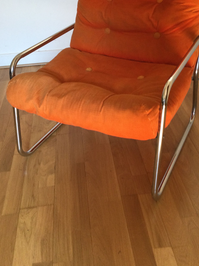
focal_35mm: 41
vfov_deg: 45.2
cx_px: 111
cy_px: 93
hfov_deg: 35.1
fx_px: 314
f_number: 2.4
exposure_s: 1/33
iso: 32
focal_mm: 3.3
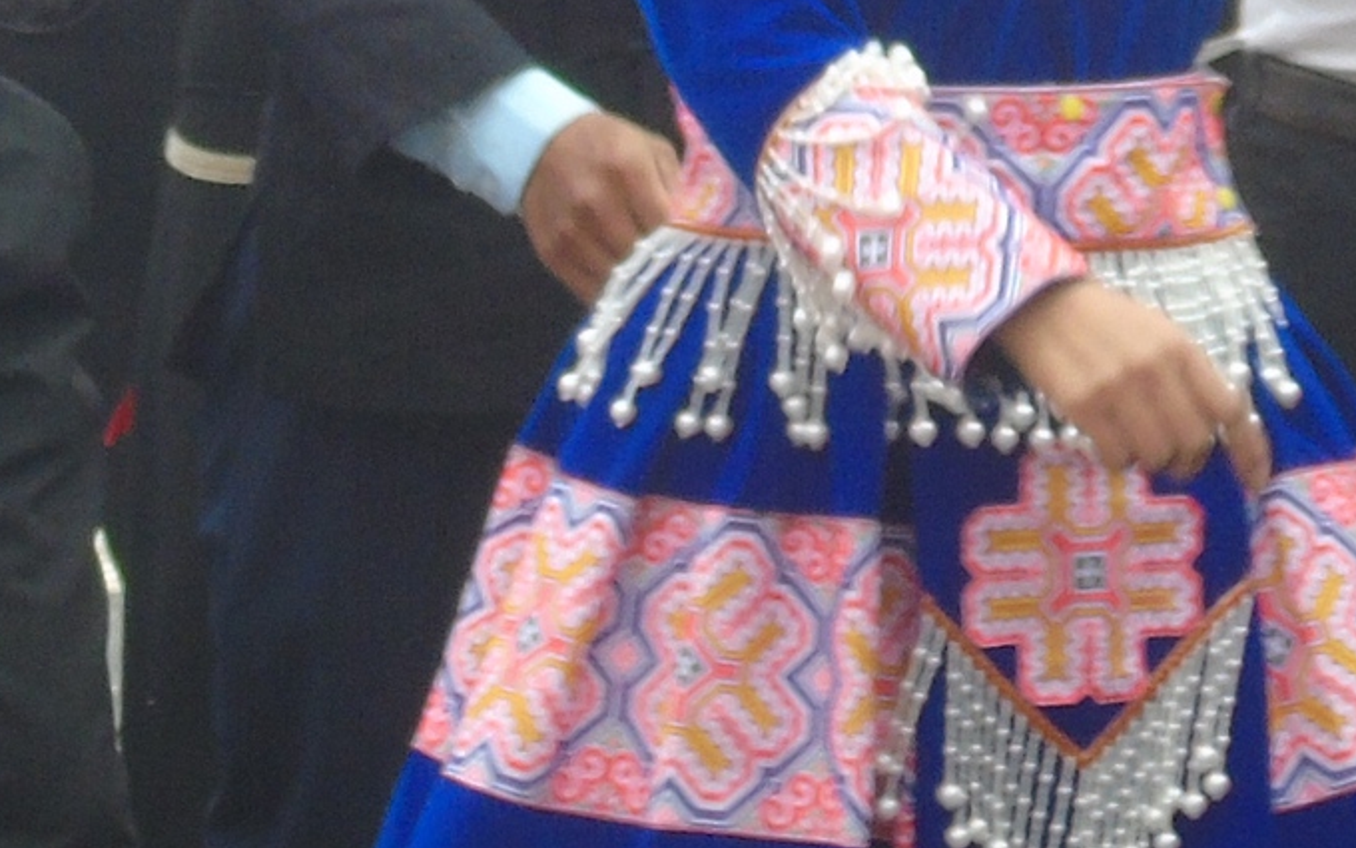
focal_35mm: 567
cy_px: -642
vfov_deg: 2.3
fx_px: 20954
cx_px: 770
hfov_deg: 3.7
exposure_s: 1/160
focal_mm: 25
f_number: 4.7
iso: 100
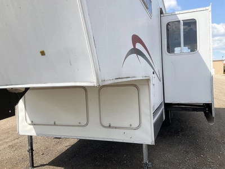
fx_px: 188
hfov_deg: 61.7
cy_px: 84
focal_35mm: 29
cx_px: 112
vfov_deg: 48.2
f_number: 1.8
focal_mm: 3
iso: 25
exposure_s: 1/1377
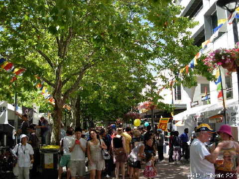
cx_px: 120
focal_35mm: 38
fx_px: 262
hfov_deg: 49.0
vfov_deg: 37.7
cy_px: 90
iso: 79
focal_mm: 6.3
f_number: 2.9
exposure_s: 1/609
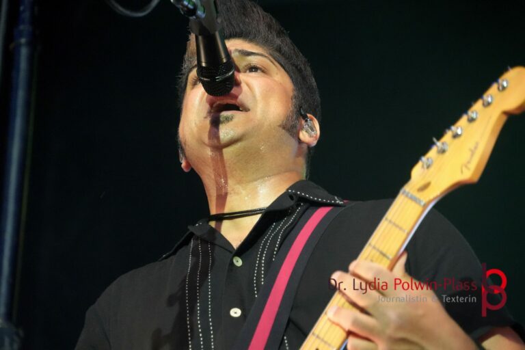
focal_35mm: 198
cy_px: 175
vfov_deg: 6.9
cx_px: 262
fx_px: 2887
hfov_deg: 10.4
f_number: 5.6
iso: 6400
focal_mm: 132
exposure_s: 1/160
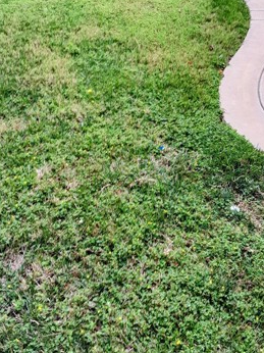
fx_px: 509
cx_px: 154
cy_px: 159
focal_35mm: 50
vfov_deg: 38.2
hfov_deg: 29.0
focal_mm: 4
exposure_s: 1/246
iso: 40
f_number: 1.8
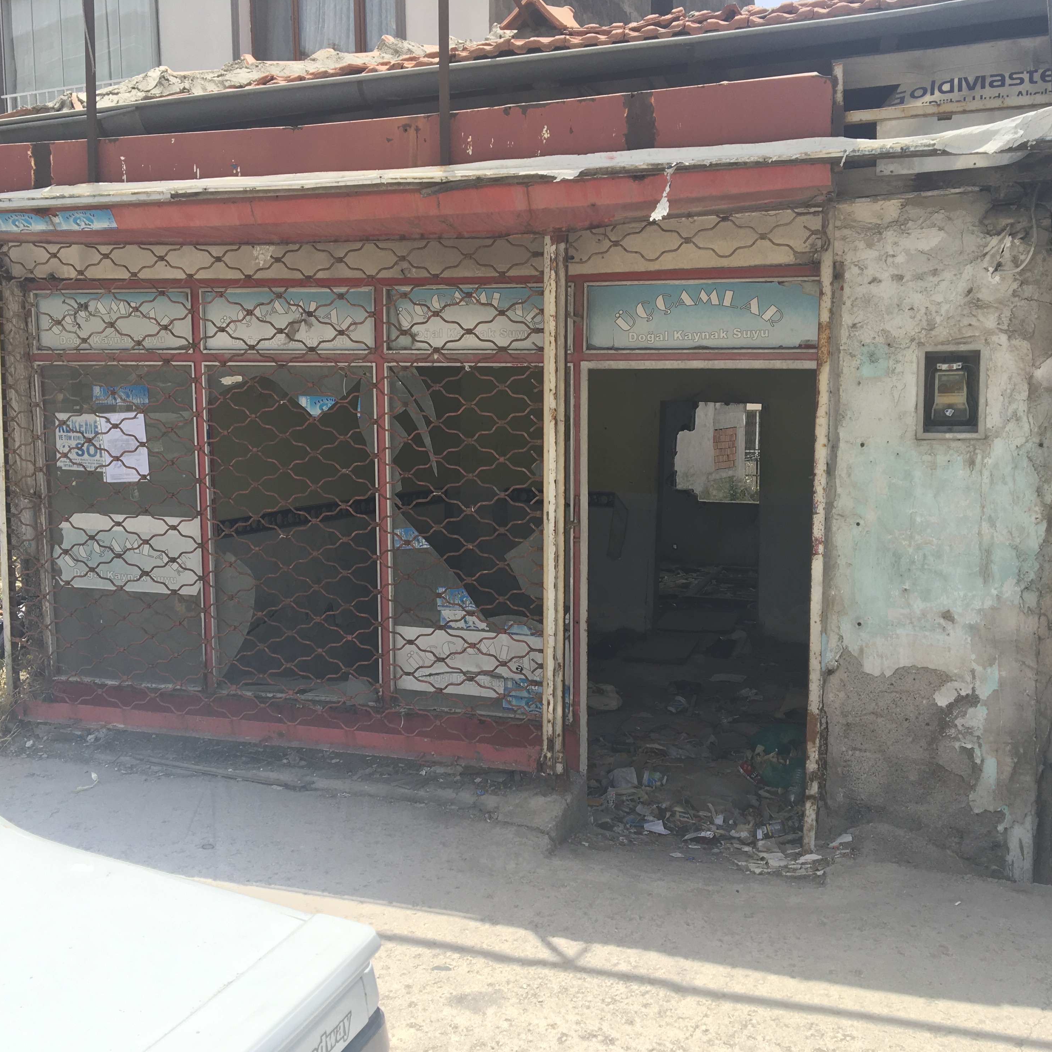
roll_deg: +0.6
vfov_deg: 47.2
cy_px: 536
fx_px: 1203
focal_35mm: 35
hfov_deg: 47.2
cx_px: 534
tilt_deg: -5.1
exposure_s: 1/620
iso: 25
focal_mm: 4.15
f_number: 2.2
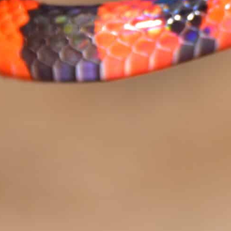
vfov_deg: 1.1
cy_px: 4
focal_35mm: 1659
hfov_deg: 1.1
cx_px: 268
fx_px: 12525
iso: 100
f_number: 10
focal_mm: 250
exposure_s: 1/250
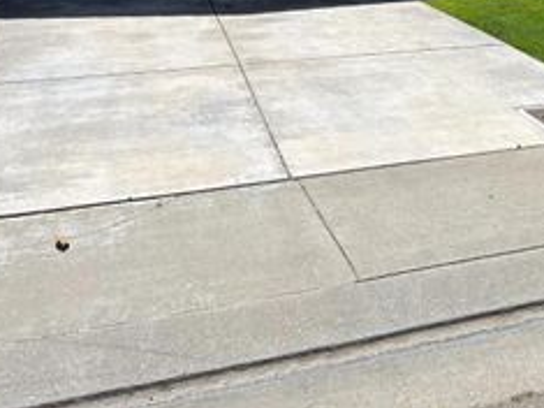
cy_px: 10
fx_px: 801
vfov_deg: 27.1
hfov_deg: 35.6
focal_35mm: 51
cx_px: 472
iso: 80
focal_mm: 6.76
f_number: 1.78
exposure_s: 1/7353
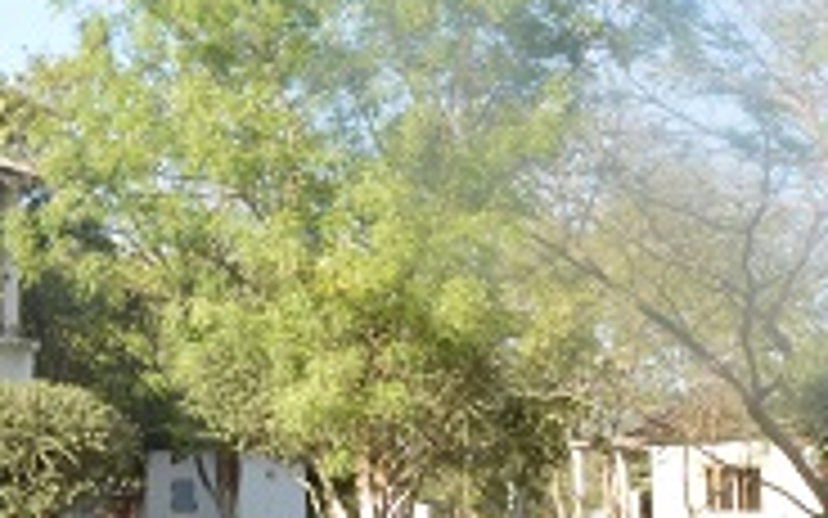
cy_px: 245
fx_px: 1850
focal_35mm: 82
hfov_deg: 24.4
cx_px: 68
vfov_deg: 15.9
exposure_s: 1/8
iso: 100
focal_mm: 22
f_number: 25
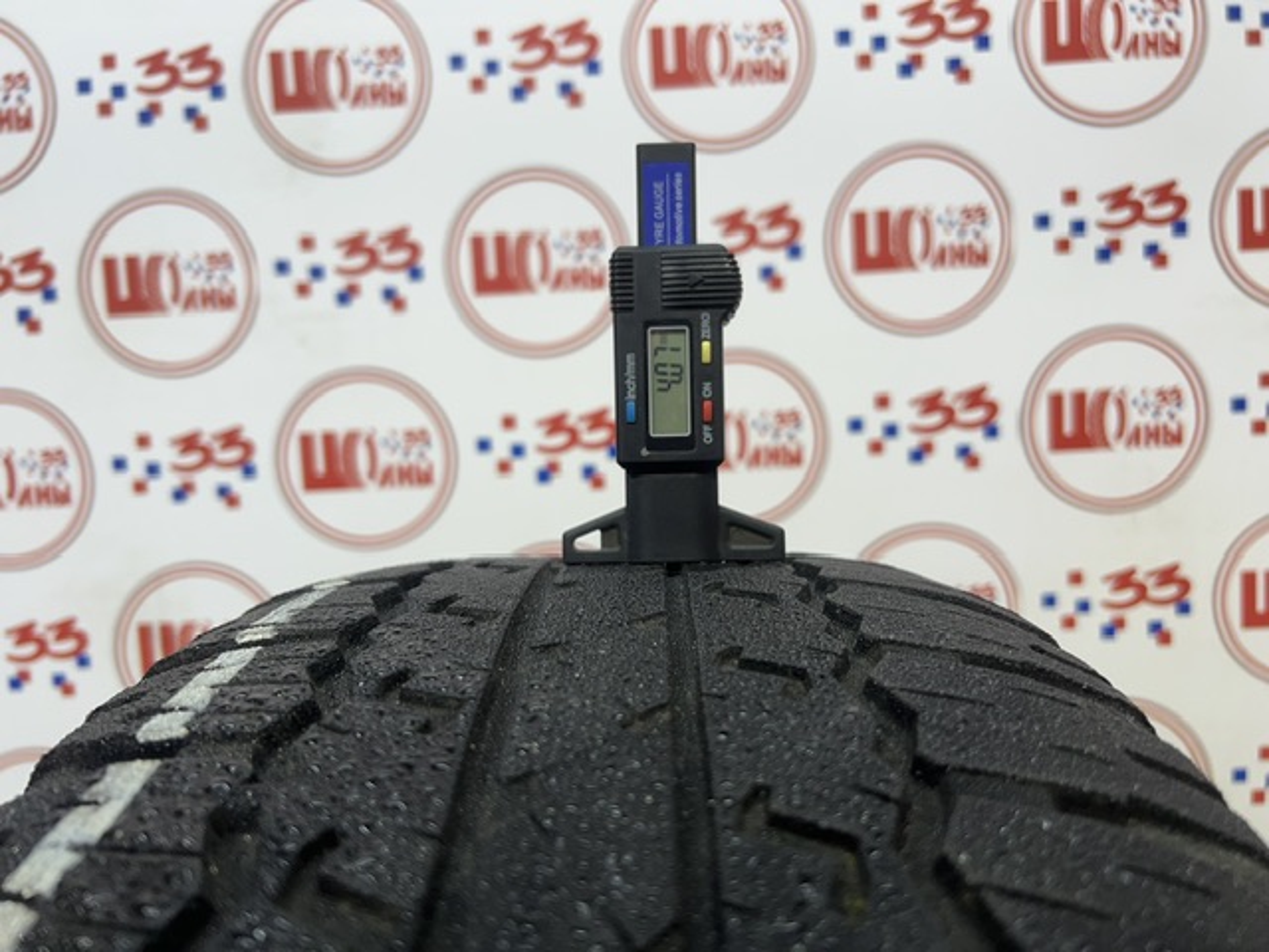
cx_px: 634
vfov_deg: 53.1
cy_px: 476
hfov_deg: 67.3
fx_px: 953
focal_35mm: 26
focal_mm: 5.7
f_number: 1.5
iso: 32
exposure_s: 1/110
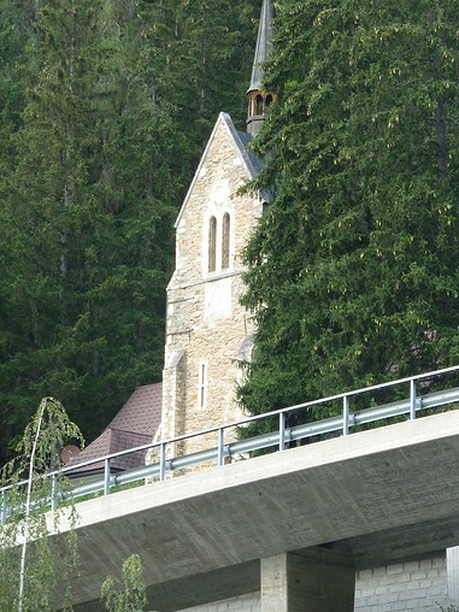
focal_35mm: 193
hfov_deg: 7.7
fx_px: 3412
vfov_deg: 10.2
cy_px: 273
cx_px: 230
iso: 320
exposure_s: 1/100
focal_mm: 27.8
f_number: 4.5
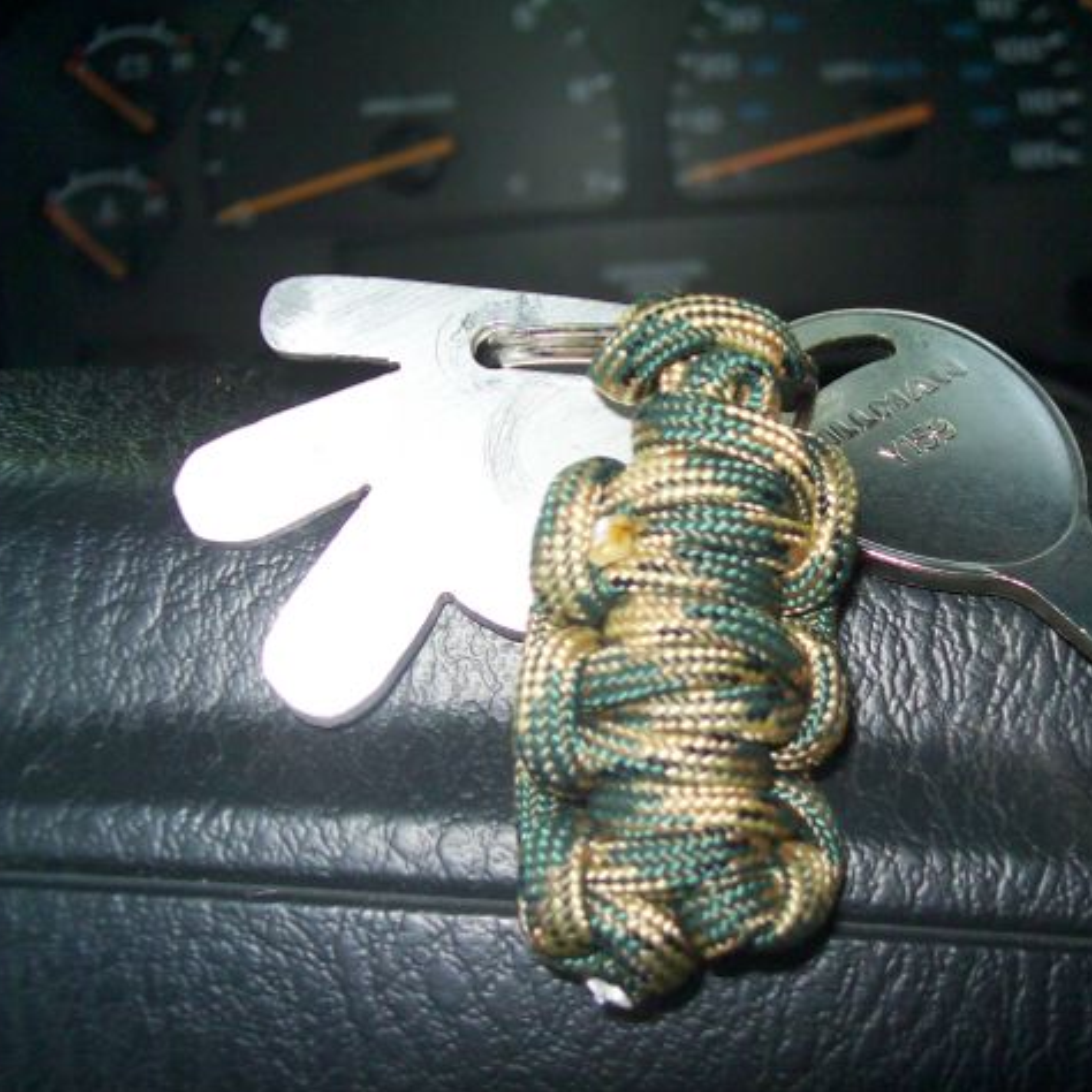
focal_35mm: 43
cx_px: 663
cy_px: 551
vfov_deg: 39.2
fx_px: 1535
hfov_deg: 39.0
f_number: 2.7
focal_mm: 6
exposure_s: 1/64
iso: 80
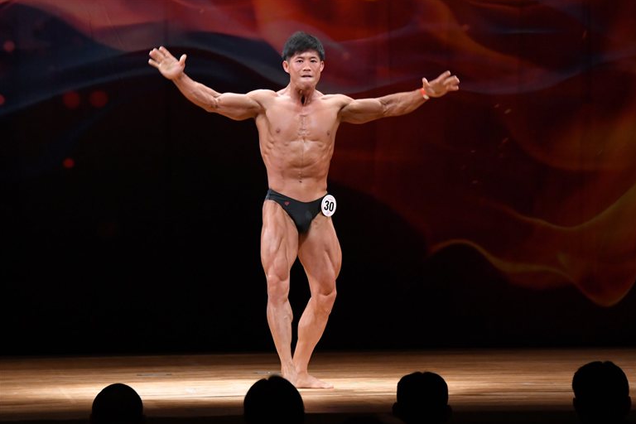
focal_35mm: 242
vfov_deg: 5.7
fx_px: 4275
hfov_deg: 8.5
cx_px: 320
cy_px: 211
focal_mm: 160
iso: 4000
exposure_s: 1/400
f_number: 5.6
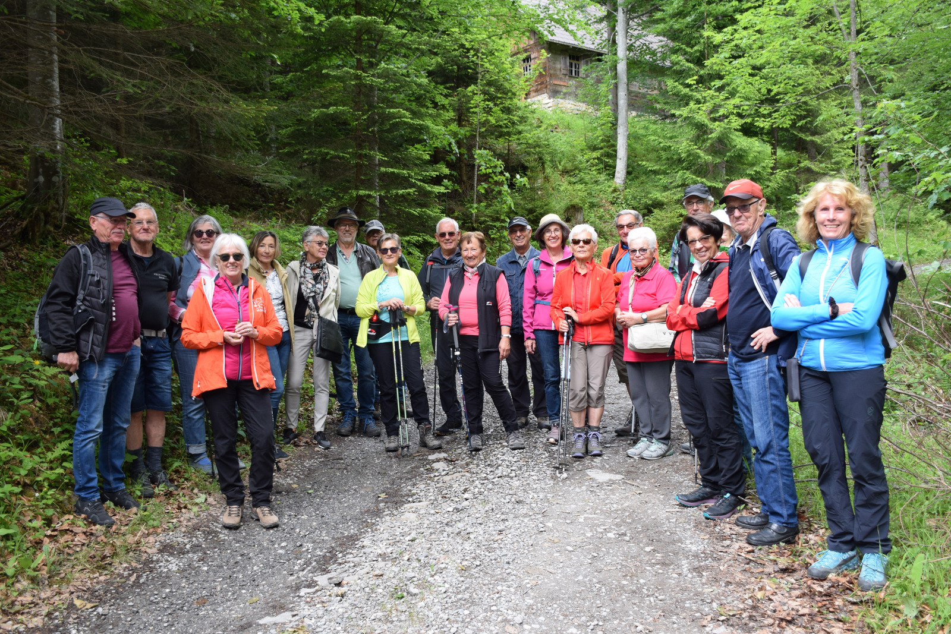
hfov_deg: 55.1
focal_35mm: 34
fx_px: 911
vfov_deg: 38.4
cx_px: 476
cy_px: 317
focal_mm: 23
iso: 400
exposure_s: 1/125
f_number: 6.3
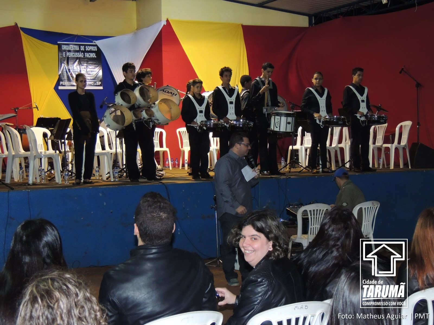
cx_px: 217
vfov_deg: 24.4
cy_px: 162
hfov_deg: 32.2
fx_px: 752
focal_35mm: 60
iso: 720
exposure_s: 1/50
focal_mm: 10.7
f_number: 3.7
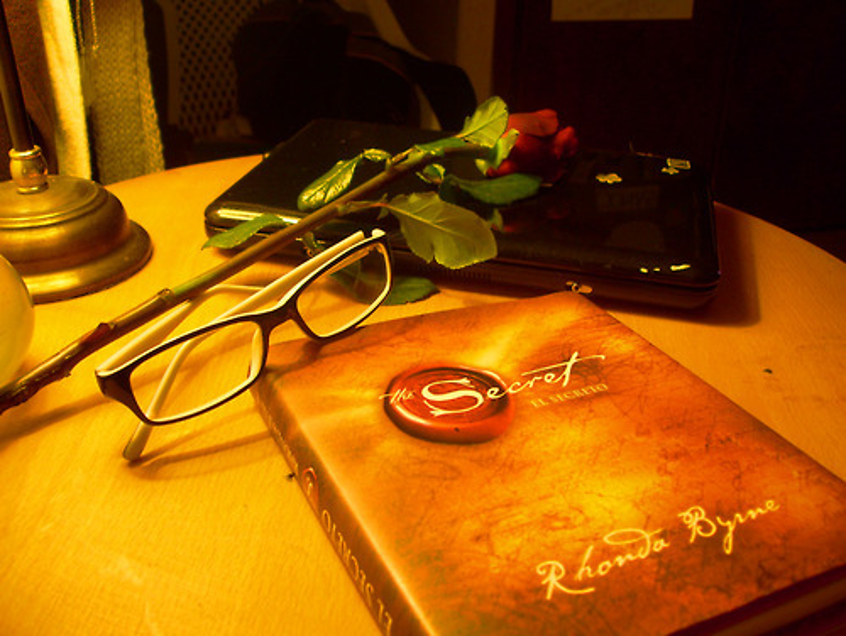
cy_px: 318
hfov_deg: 51.3
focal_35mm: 36
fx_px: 881
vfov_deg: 39.7
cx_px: 423
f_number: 2.7
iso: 80
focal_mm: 6
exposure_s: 1/4
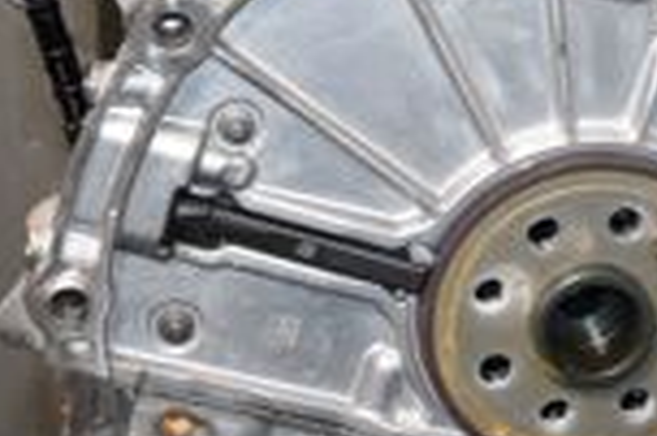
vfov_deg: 9.6
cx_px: 510
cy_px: -177
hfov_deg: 14.7
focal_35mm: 139
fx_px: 2534
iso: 1600
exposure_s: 1/60
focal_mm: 22
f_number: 5.6
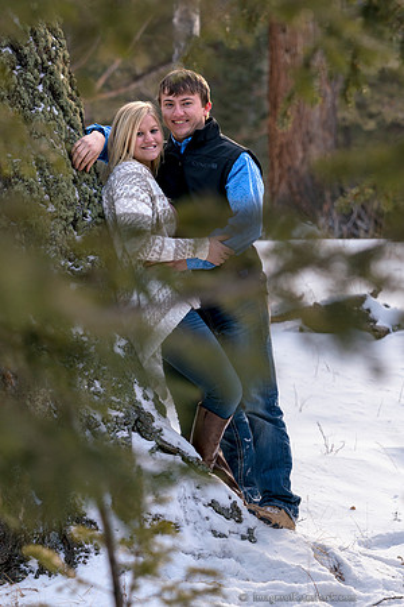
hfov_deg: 12.5
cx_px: 202
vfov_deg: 18.6
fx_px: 1852
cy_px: 304
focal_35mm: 110
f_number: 4
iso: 250
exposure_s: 1/125
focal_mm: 110
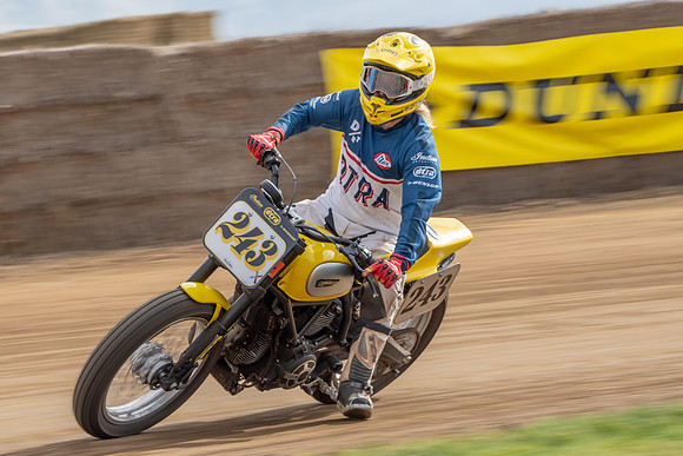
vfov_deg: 6.1
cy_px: 221
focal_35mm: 224
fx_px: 4246
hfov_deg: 9.2
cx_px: 258
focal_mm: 120
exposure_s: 1/100
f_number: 13
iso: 100
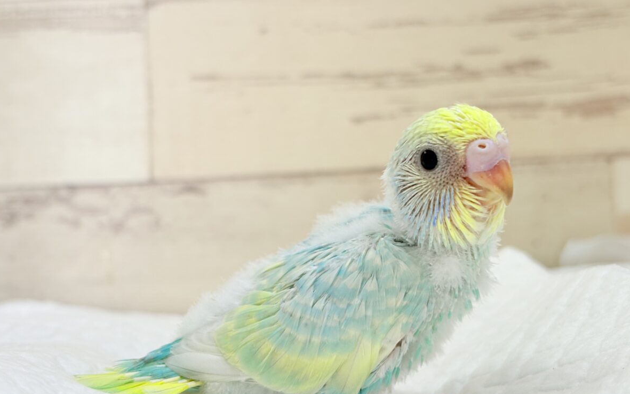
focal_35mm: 56
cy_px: 232
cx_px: 314
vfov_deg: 23.1
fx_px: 961
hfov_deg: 36.3
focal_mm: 5.96
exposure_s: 1/50
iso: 50
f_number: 1.6
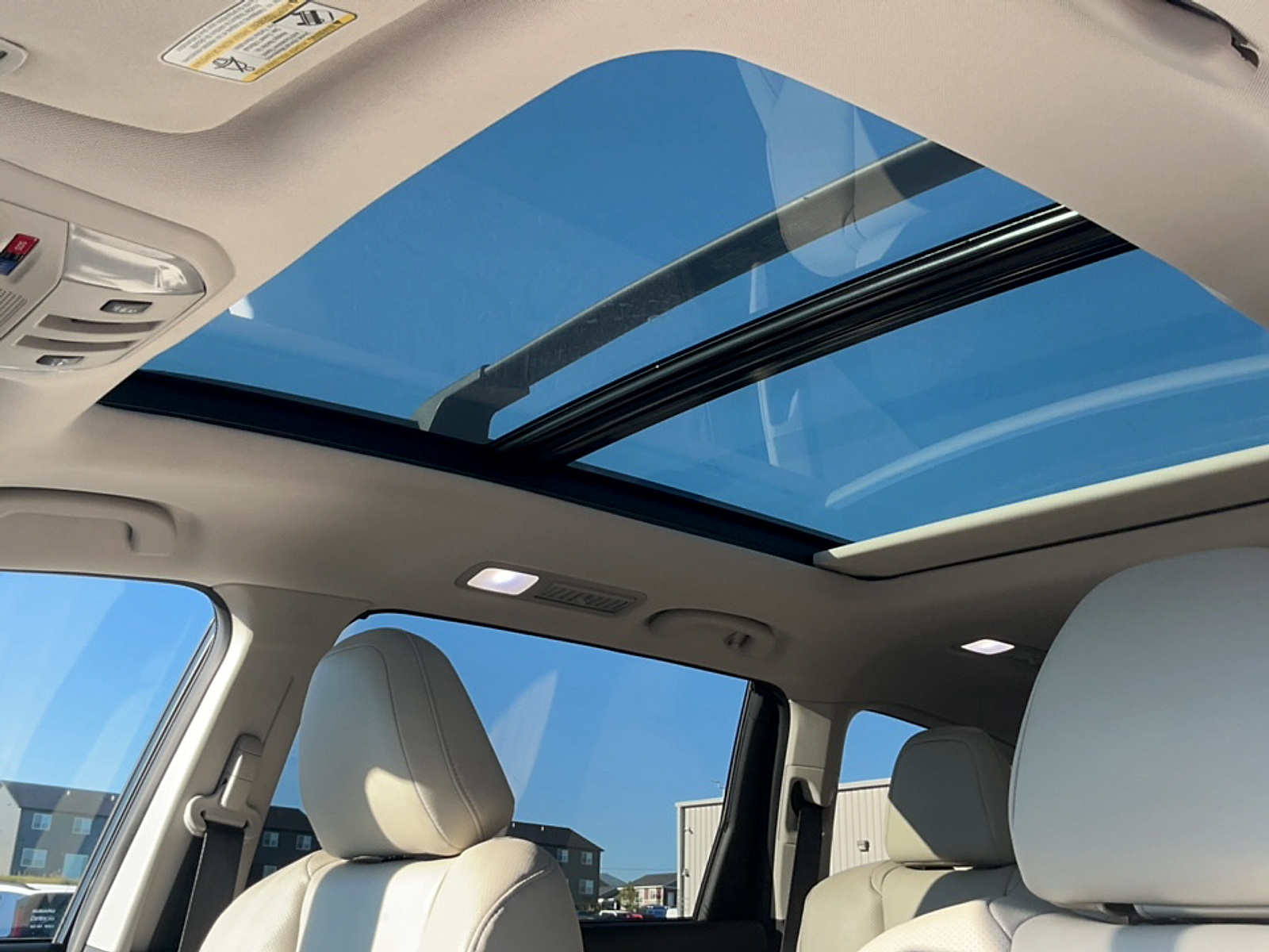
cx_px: 634
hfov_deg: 60.0
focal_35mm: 30
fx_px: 1100
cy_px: 476
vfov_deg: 46.8
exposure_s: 1/250
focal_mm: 3
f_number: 1.8
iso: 32
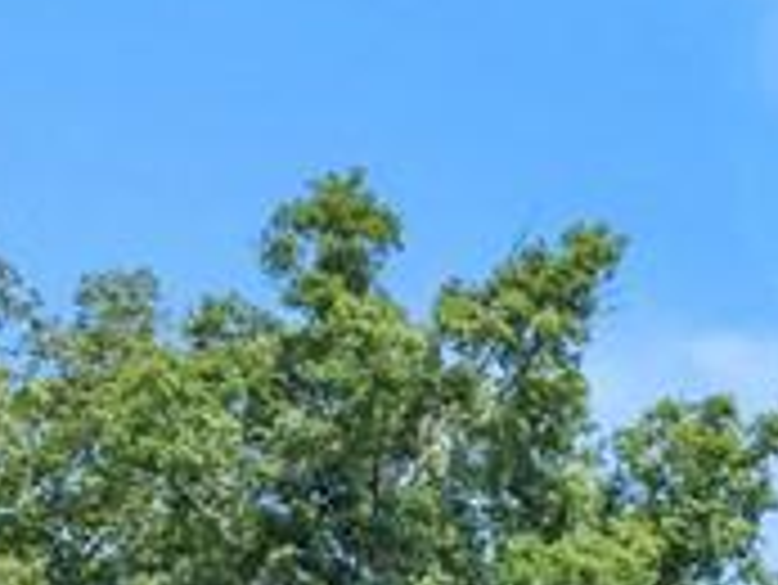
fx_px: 3194
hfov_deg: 12.2
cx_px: 1592
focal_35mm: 142
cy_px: 1456
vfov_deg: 9.2
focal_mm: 12.29
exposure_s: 1/50
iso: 100
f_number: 2.8
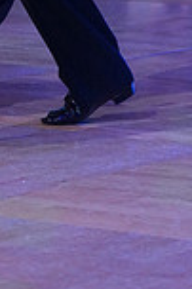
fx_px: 2293
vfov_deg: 7.1
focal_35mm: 286
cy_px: -165
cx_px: -60
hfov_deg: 4.8
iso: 2500
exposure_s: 1/400
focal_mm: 75
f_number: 4
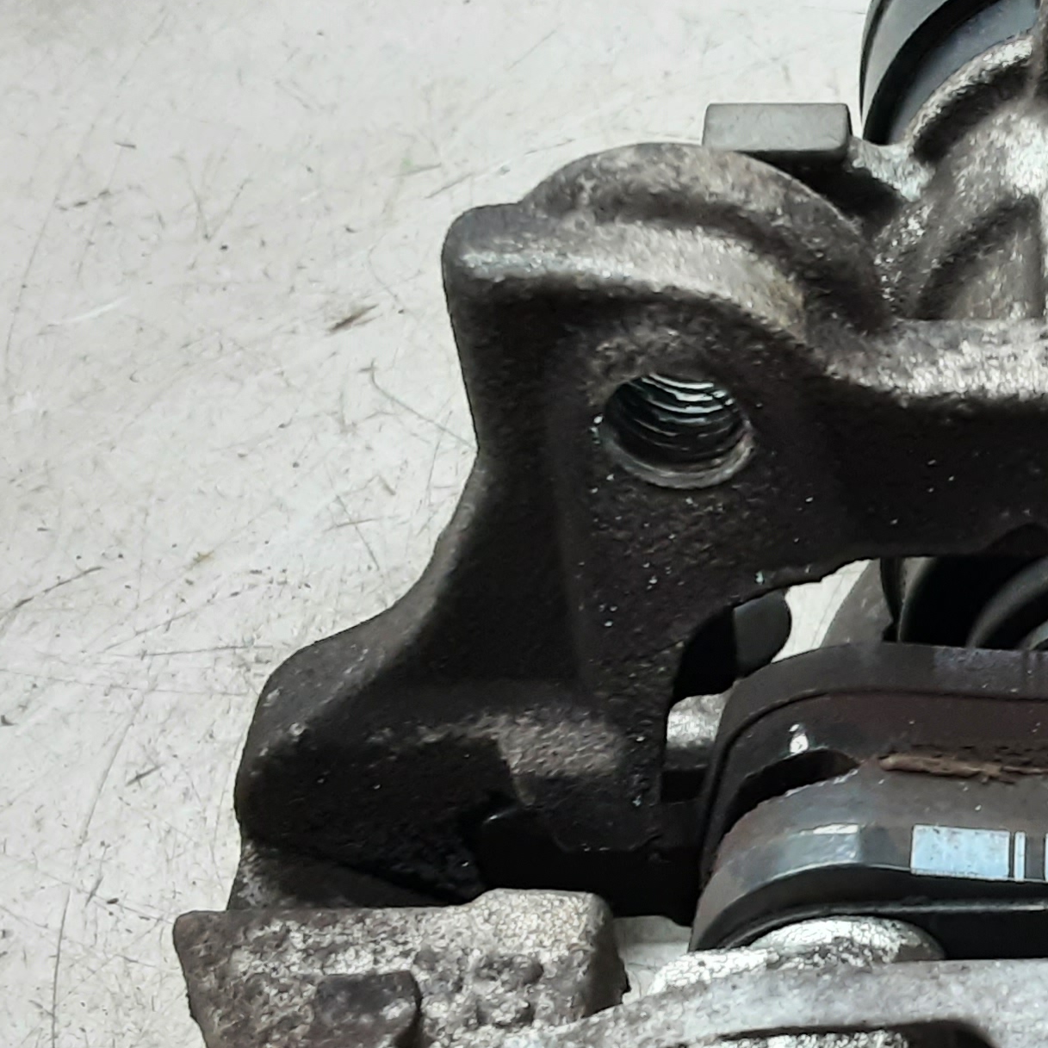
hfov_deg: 25.0
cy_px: 716
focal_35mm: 64
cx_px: 1150
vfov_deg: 26.7
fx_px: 2192
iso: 160
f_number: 1.9
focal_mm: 2.91
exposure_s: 1/33
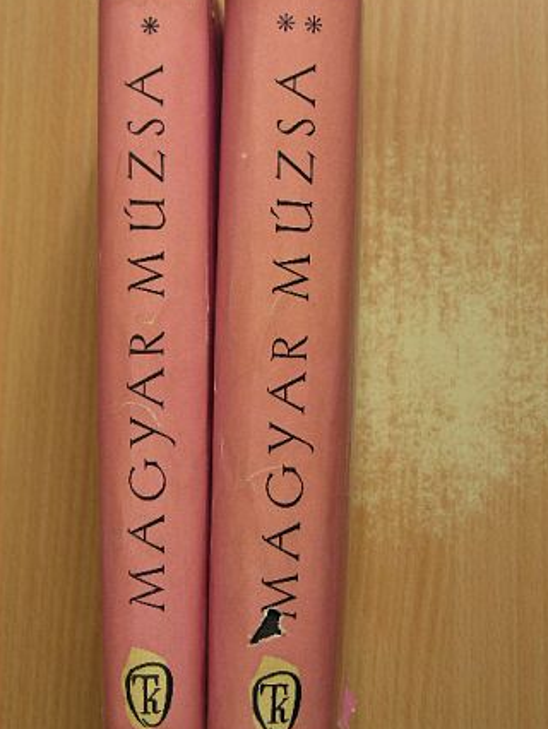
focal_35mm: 67
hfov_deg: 22.0
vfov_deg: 29.0
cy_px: 367
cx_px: 284
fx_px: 1413
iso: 82
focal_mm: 10.5
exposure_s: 1/30
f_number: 3.5
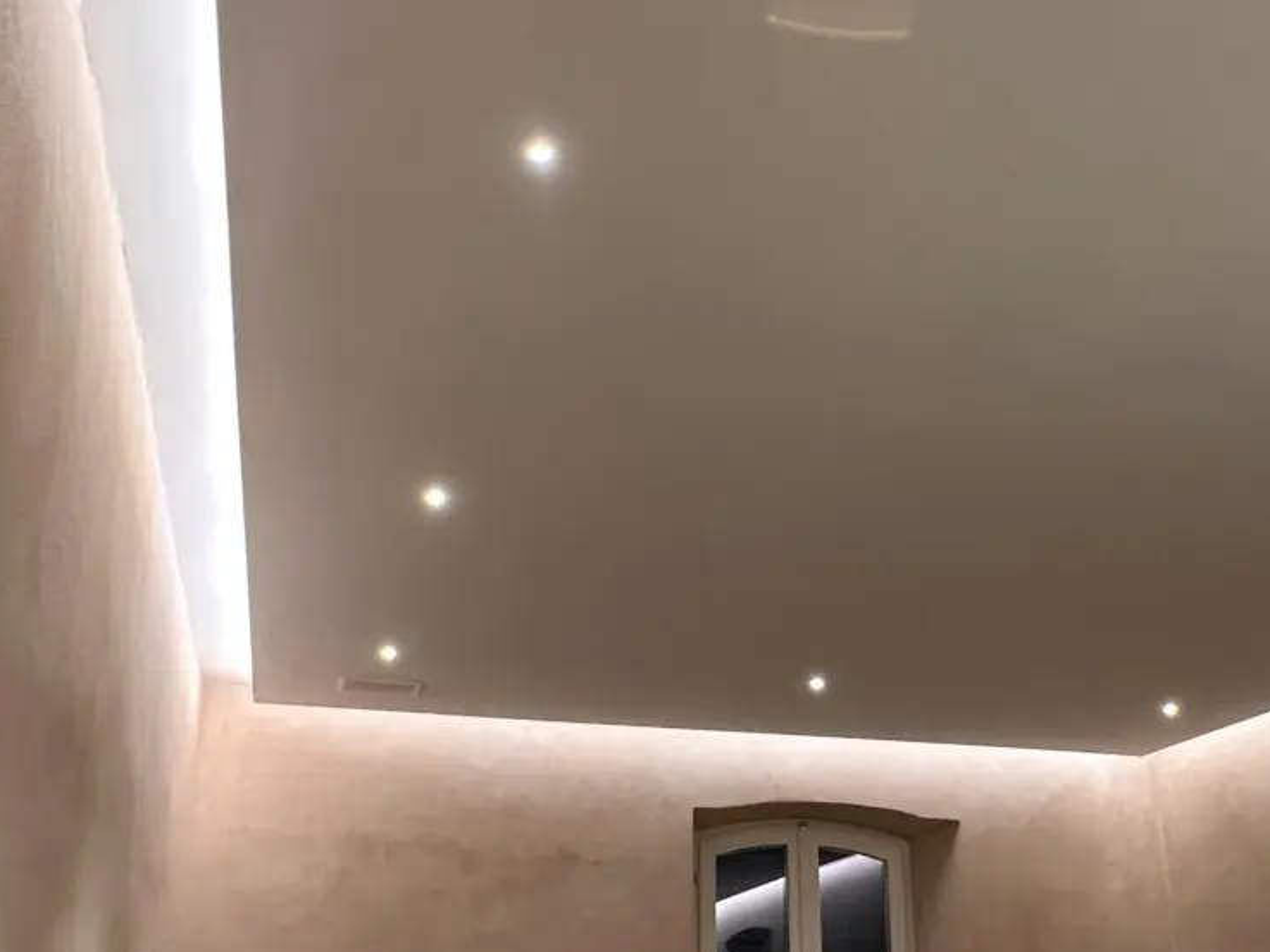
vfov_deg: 37.5
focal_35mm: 38
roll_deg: +1.3
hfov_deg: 48.6
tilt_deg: +17.3
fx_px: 1394
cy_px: 601
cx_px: 769
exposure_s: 1/82
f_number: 2.2
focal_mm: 2.22
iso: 200
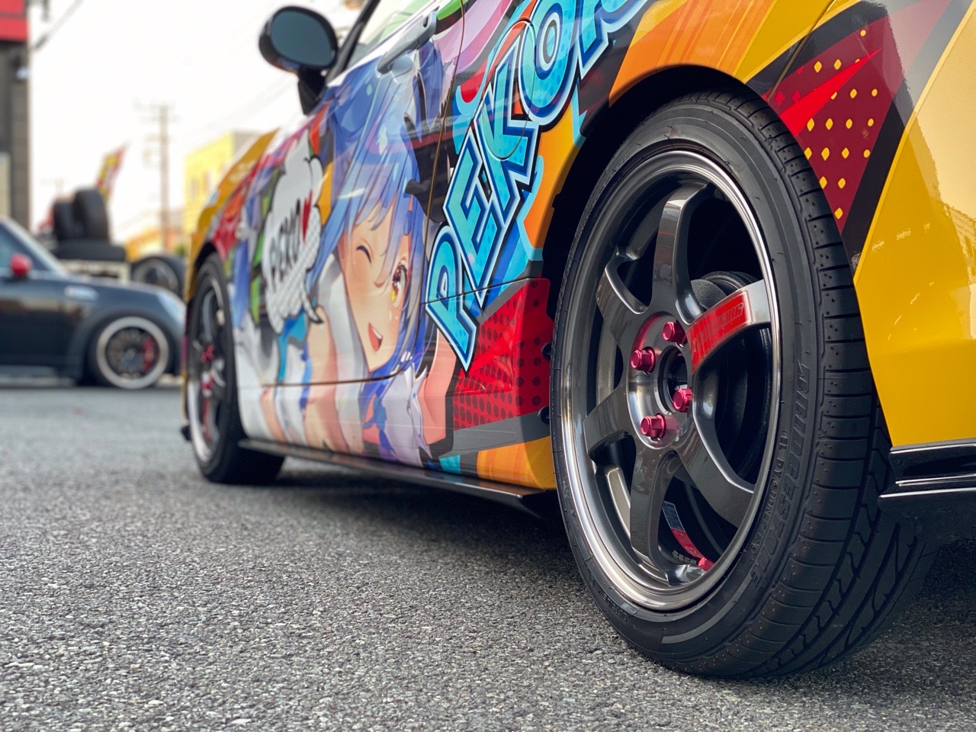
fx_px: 1466
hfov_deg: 36.8
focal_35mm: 52
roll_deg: -0.3
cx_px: 488
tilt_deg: -1.0
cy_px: 366
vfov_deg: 28.0
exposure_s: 1/122
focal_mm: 6
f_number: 2
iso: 80
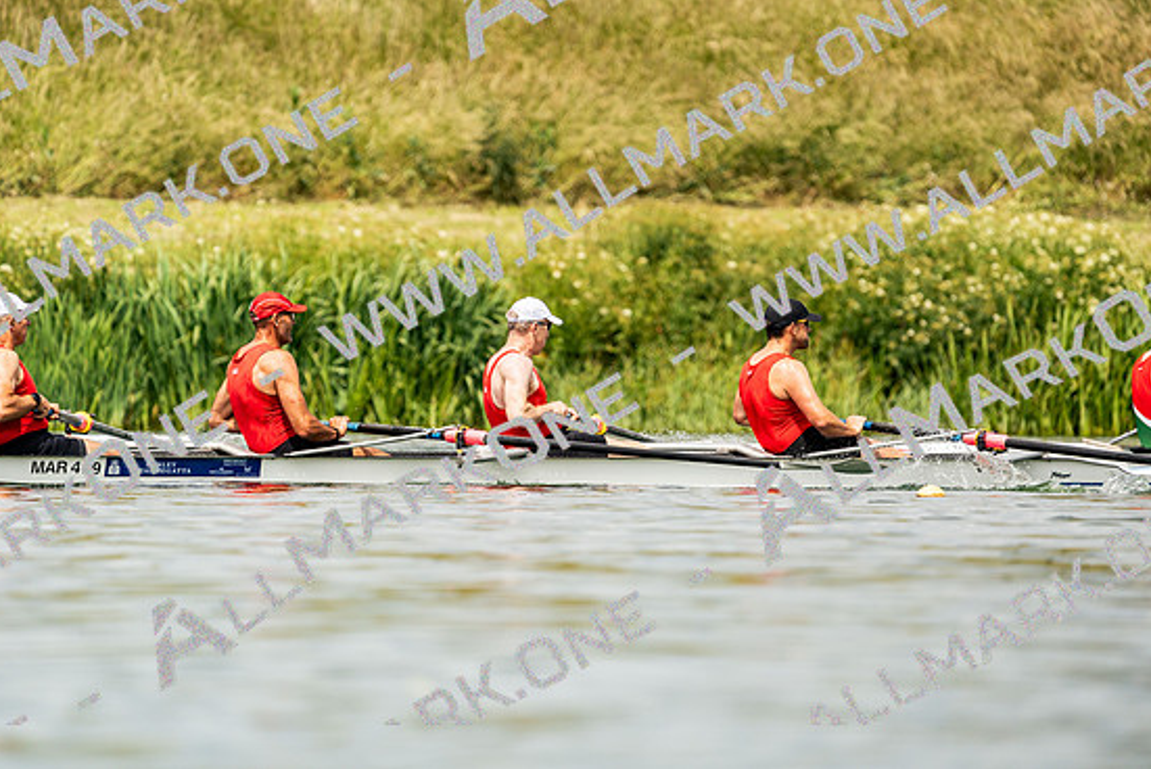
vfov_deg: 2.6
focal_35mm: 522
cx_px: 577
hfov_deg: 3.9
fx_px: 16698
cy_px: 367
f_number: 6.3
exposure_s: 1/2000
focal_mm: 496
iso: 160
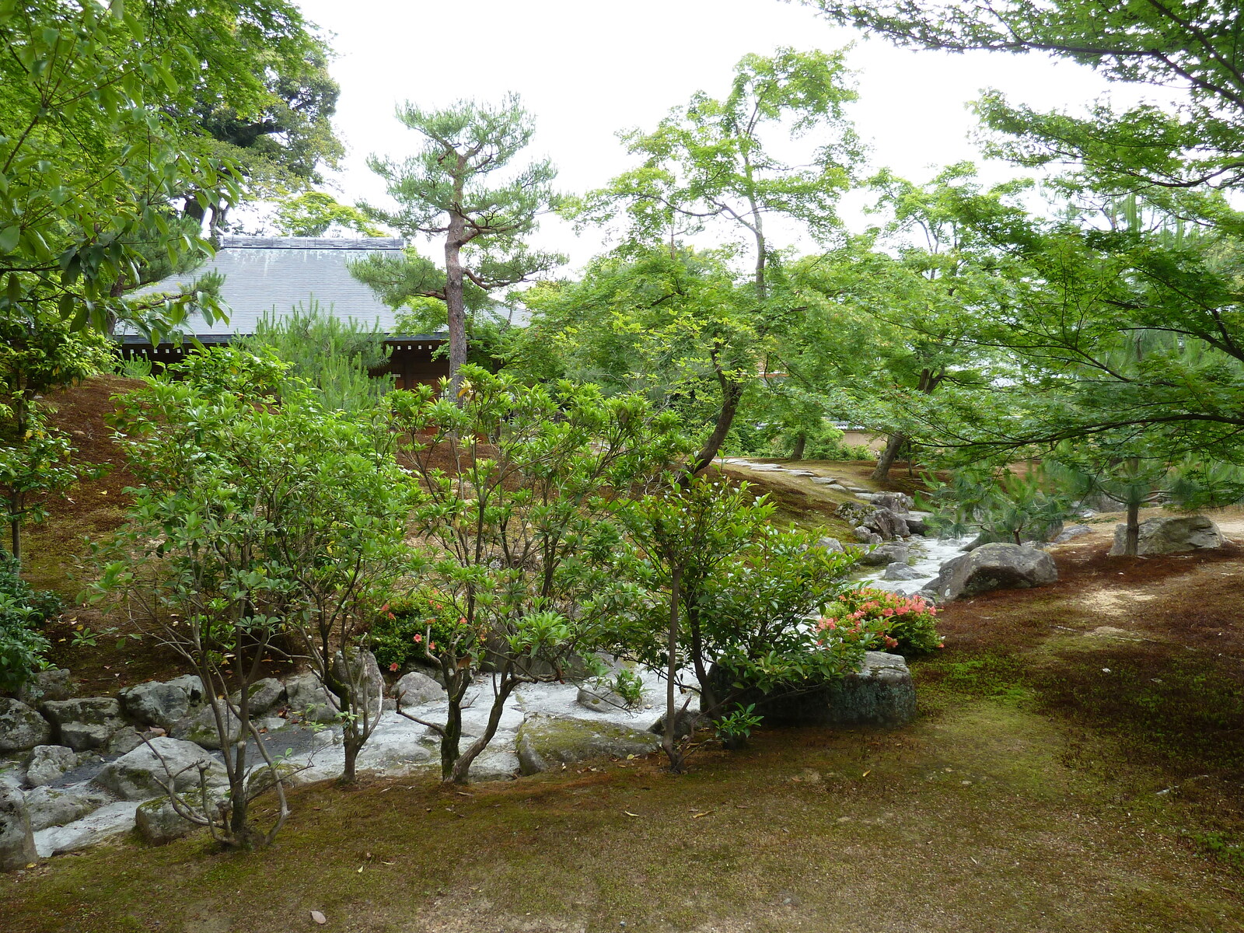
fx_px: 898
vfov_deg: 54.9
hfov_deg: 69.4
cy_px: 466
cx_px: 622
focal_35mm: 25
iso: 80
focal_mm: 4.1
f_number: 3.3
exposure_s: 1/80
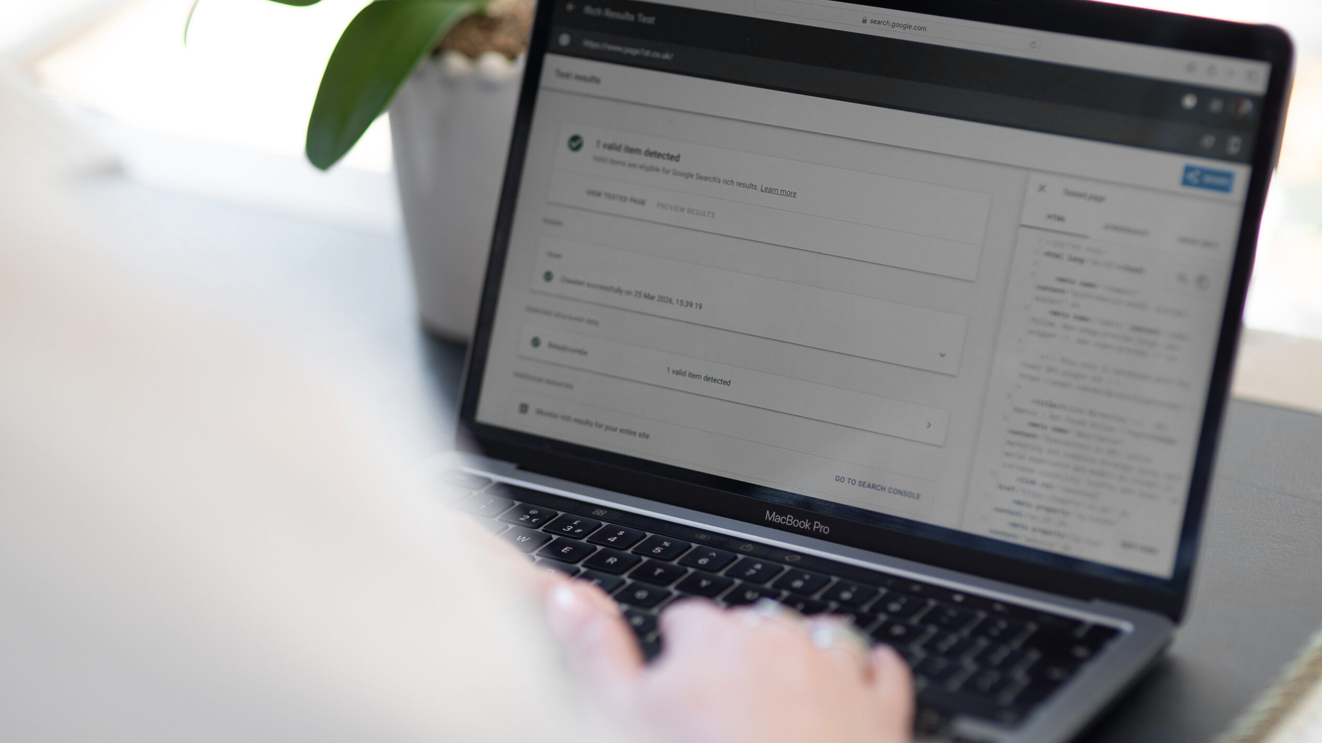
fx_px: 3155
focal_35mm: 90
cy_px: 306
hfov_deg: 23.7
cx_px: 662
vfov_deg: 13.4
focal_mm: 85
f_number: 1.8
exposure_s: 1/400
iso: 200
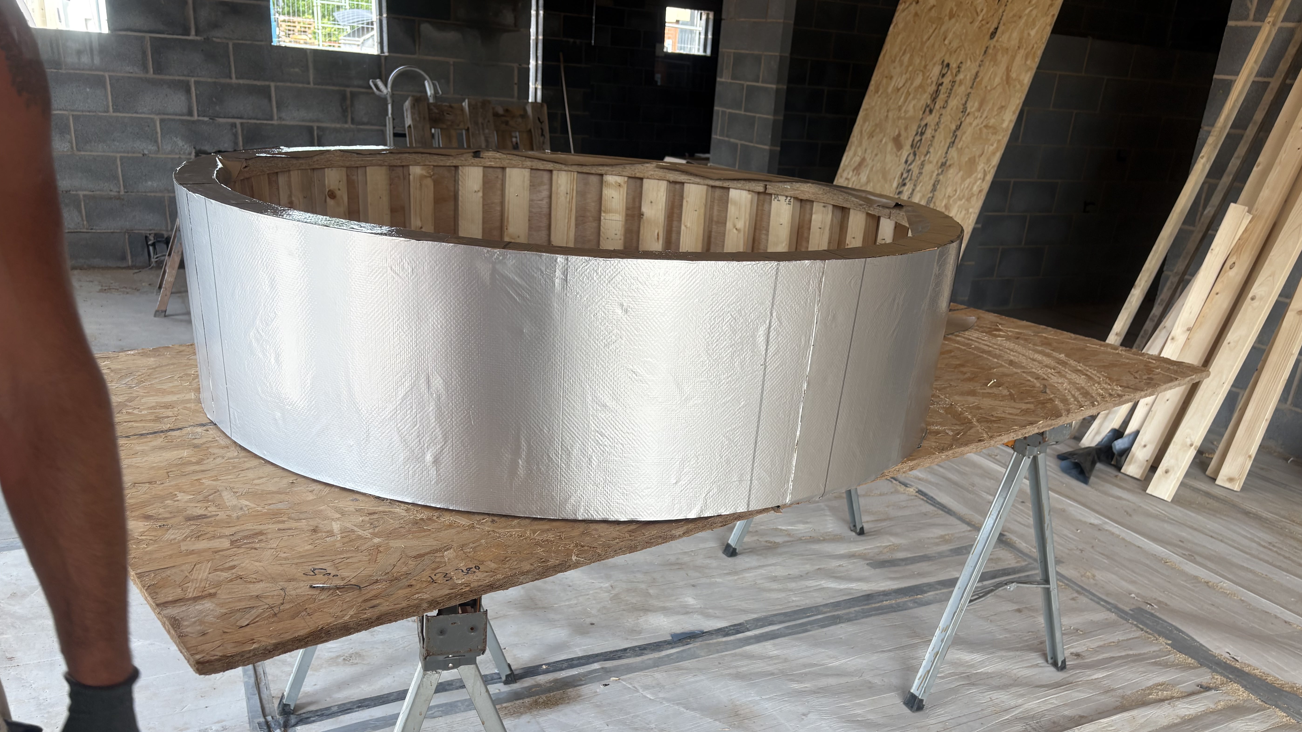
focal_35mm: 29
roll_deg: -5.1
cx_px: 666
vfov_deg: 39.8
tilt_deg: -23.3
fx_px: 1001
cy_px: 476
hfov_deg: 66.1
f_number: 1.6
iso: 32
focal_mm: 5.96
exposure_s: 1/156
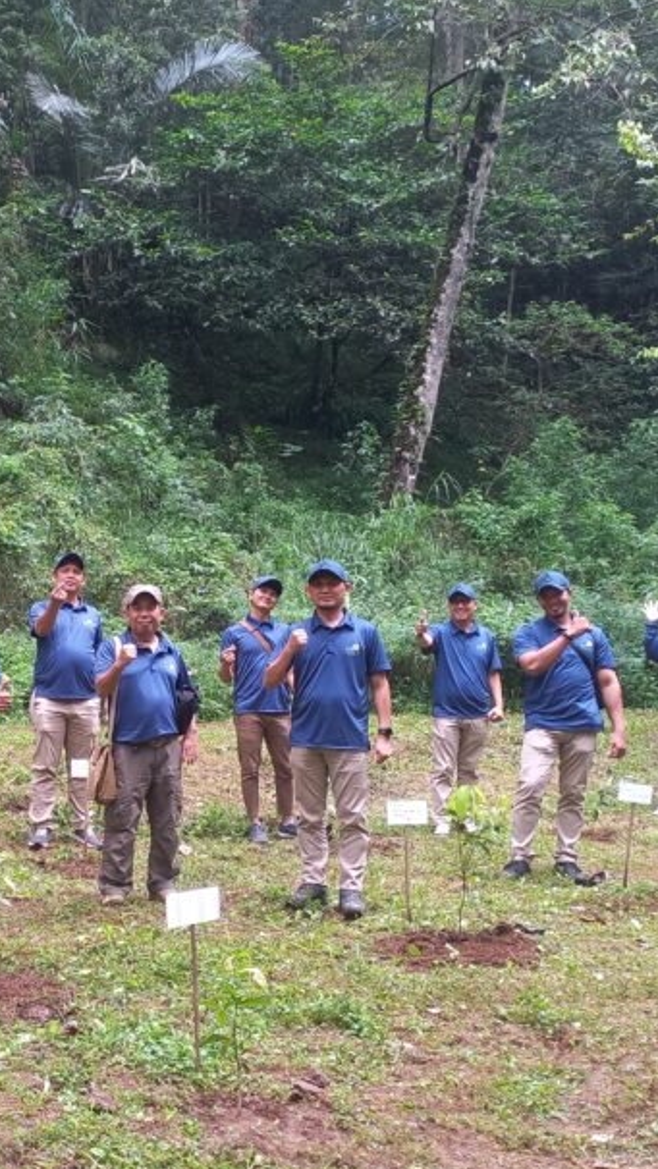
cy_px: 671
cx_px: 44
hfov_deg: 25.1
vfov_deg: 44.4
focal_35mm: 46
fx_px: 1426
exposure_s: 1/50
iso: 64
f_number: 1.8
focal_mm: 4.65
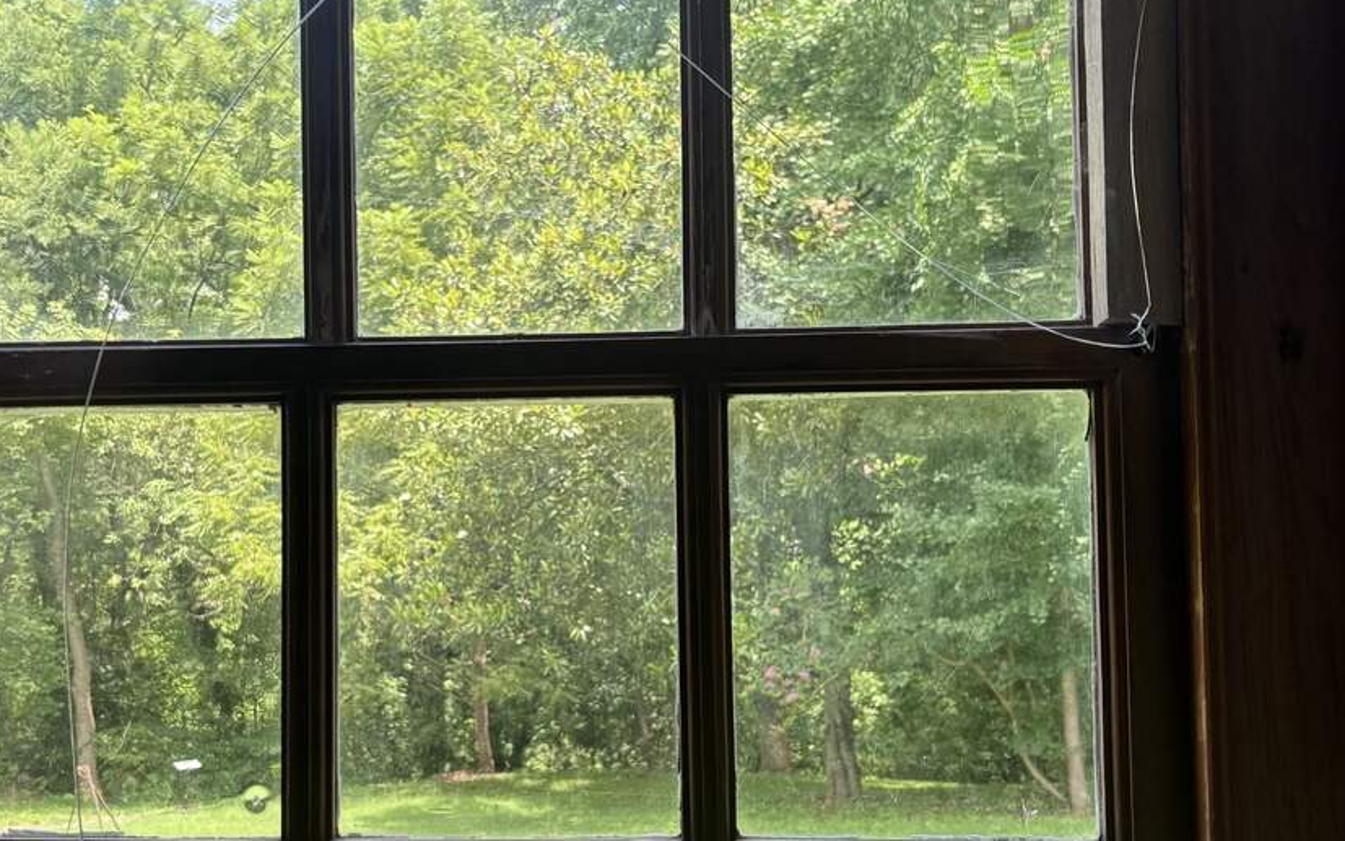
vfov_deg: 31.9
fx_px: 1466
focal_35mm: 40
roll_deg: +1.3
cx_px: 525
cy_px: 486
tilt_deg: +2.7
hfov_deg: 48.9
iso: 40
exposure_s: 1/213
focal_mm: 5.96
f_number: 1.6
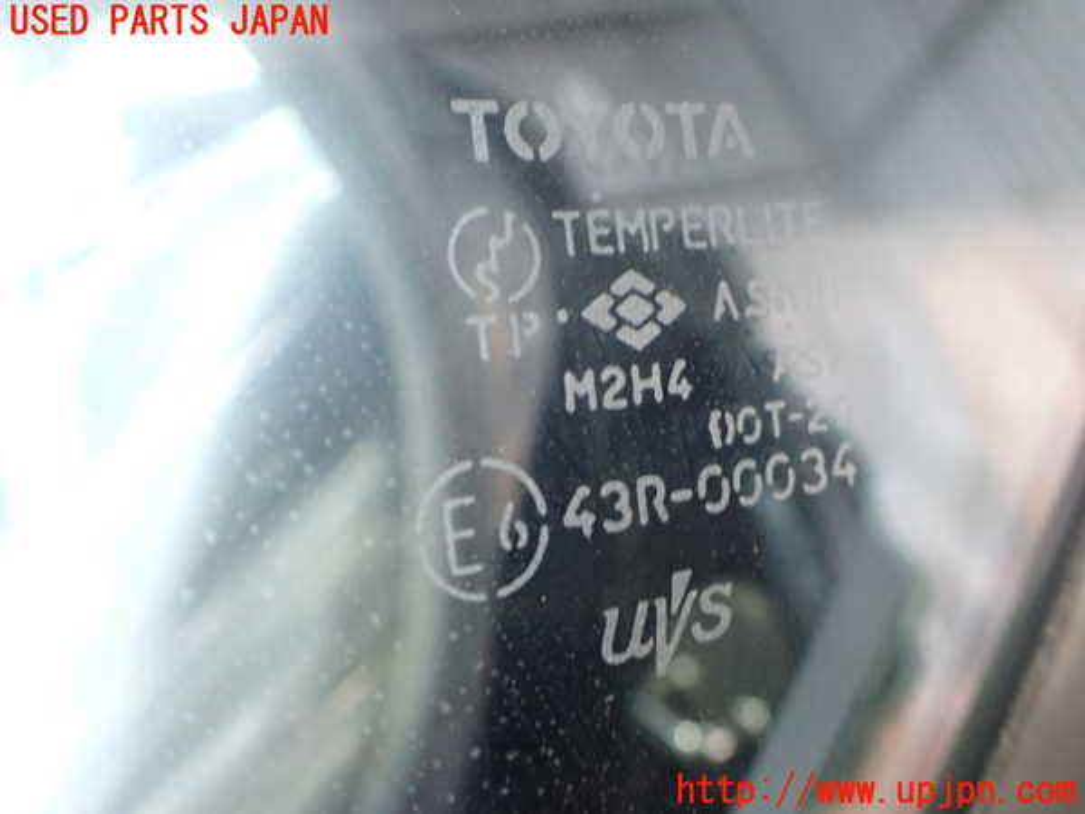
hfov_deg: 60.0
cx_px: 542
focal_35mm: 30
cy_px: 407
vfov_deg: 46.8
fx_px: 940
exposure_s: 1/50
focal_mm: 5.4
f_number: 2.3
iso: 800
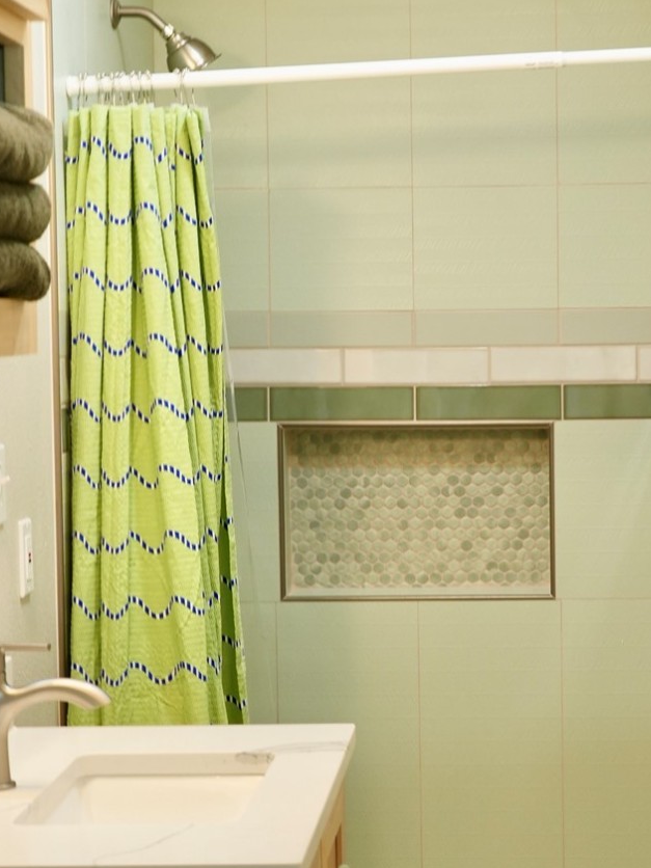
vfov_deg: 23.8
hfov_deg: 18.0
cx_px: 408
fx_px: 2056
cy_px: 488
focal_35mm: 82
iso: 320
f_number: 4.5
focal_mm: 33
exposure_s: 1/40
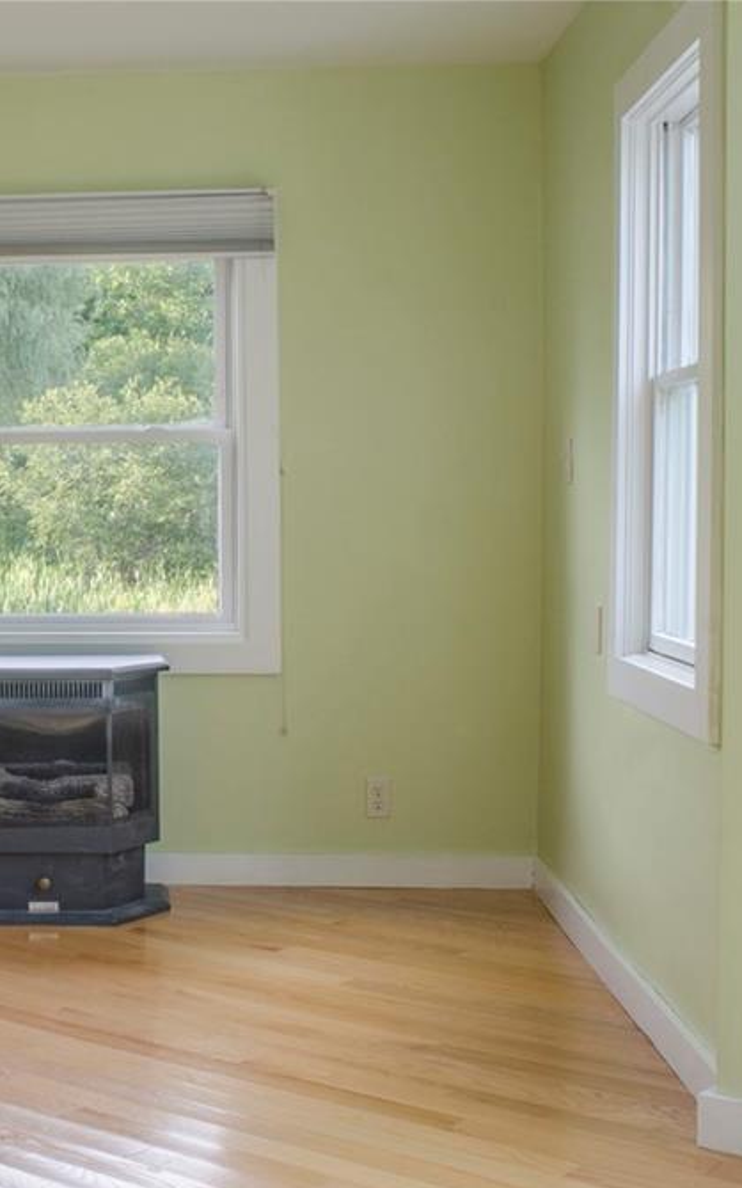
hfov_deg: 21.7
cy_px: 599
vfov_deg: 36.3
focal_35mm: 56
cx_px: -115
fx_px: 1812
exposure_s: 1/13
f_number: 13
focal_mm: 24
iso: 200
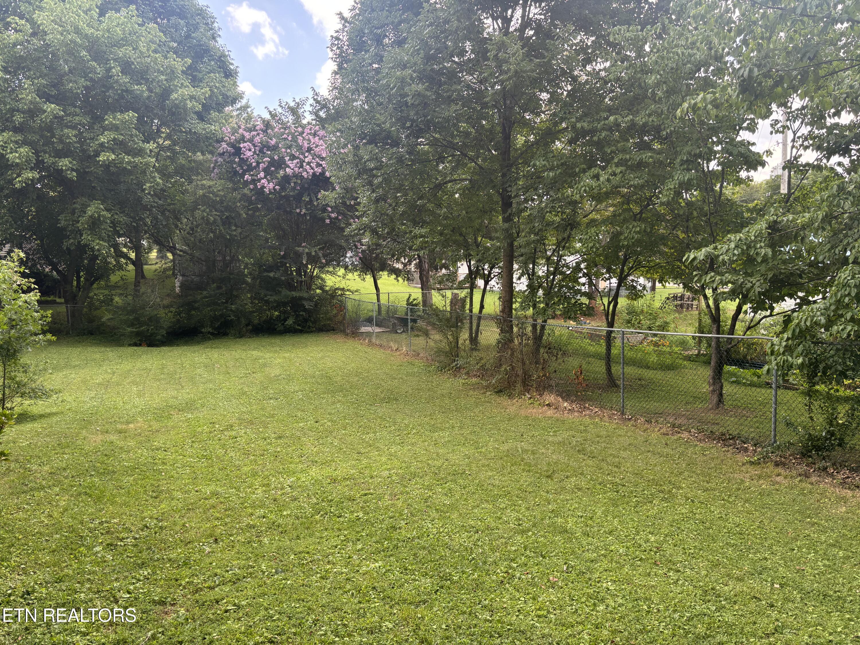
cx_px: 430
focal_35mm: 26
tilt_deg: -6.3
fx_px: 646
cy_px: 322
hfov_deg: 67.3
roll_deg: +0.3
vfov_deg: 53.1
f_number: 1.6
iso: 40
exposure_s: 1/255
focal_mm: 5.96
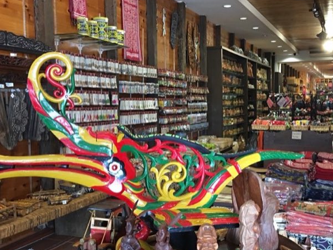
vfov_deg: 35.1
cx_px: 209
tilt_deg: -3.4
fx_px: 394
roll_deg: +1.5
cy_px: 133
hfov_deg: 45.4
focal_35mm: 41
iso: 100
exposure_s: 1/17
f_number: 2.2
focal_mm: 4.15
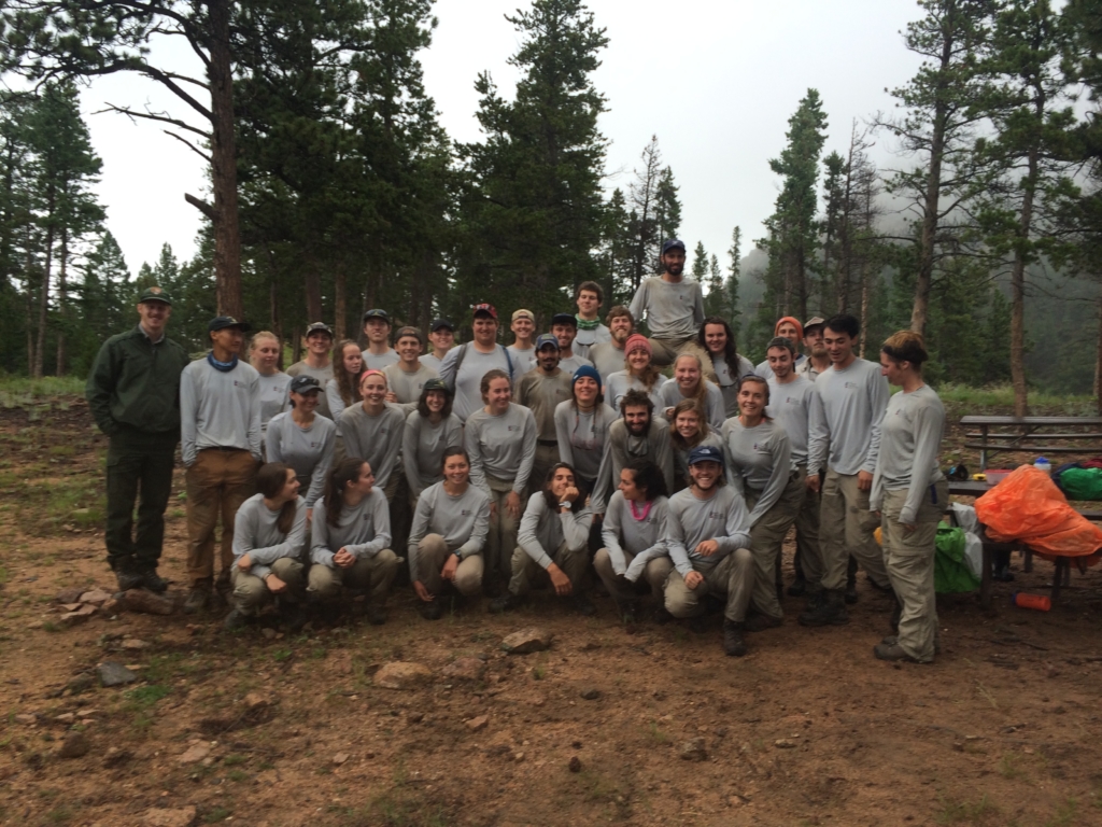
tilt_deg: -5.5
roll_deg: +0.2
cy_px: 414
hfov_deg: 61.7
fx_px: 923
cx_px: 551
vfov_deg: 48.2
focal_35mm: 29
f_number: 2.2
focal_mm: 4.15
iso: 32
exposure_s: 1/194
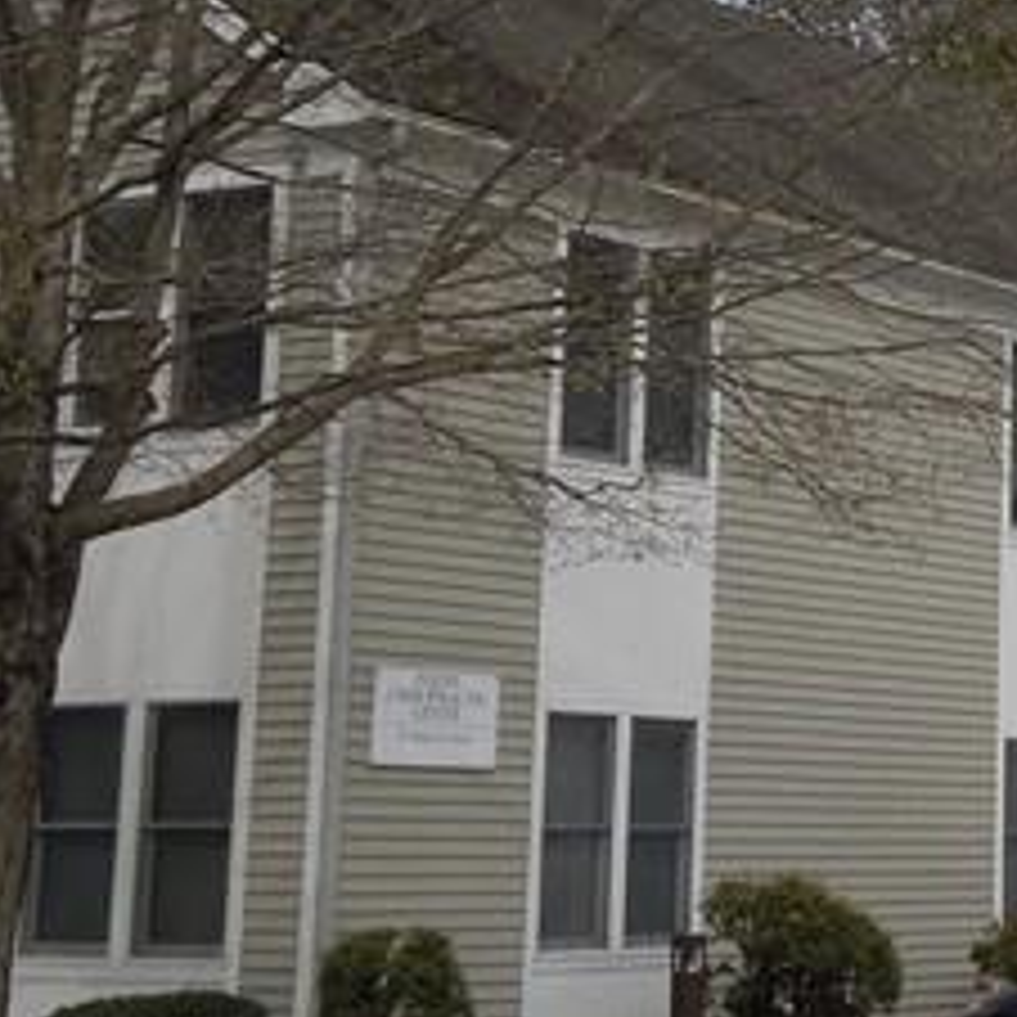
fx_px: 3324
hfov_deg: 16.5
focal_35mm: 100
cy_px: 32
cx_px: 1287
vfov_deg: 17.1
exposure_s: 1/400
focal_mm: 4.5
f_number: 6.6
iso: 100
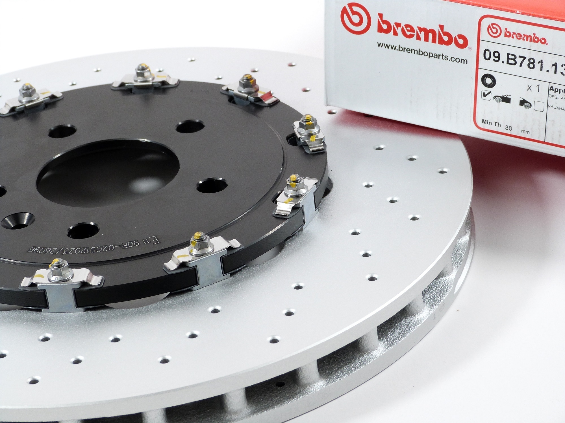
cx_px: 282
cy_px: 212
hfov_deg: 20.2
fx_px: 1583
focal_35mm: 97
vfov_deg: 15.2
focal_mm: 17.5
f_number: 4
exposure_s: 1/200
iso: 200
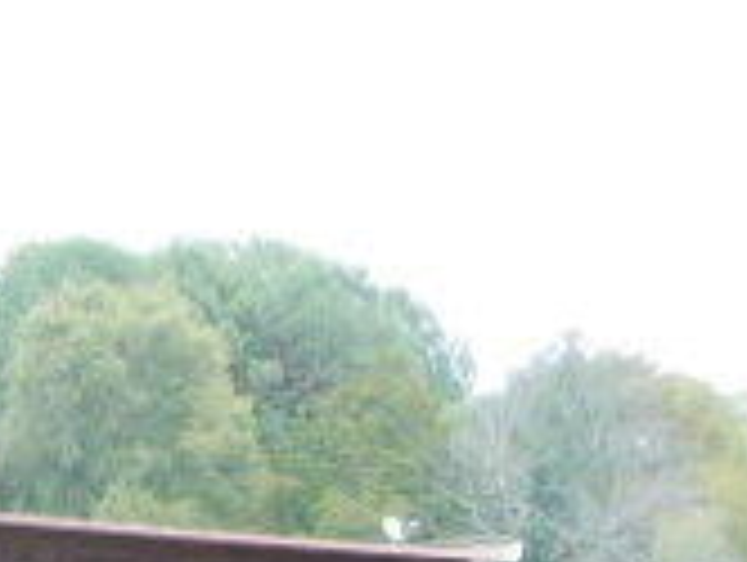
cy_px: 913
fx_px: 3328
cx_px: -634
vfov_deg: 9.3
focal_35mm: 154
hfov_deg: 11.7
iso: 125
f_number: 3.6
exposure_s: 1/80
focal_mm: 7.1
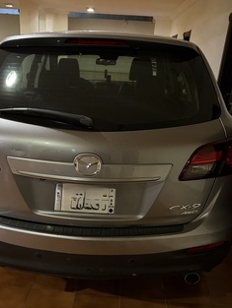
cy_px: 211
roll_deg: -3.4
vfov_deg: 51.4
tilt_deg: -27.2
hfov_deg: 40.6
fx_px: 313
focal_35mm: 35
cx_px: 95
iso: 1600
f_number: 1.78
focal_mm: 6.76
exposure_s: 1/24
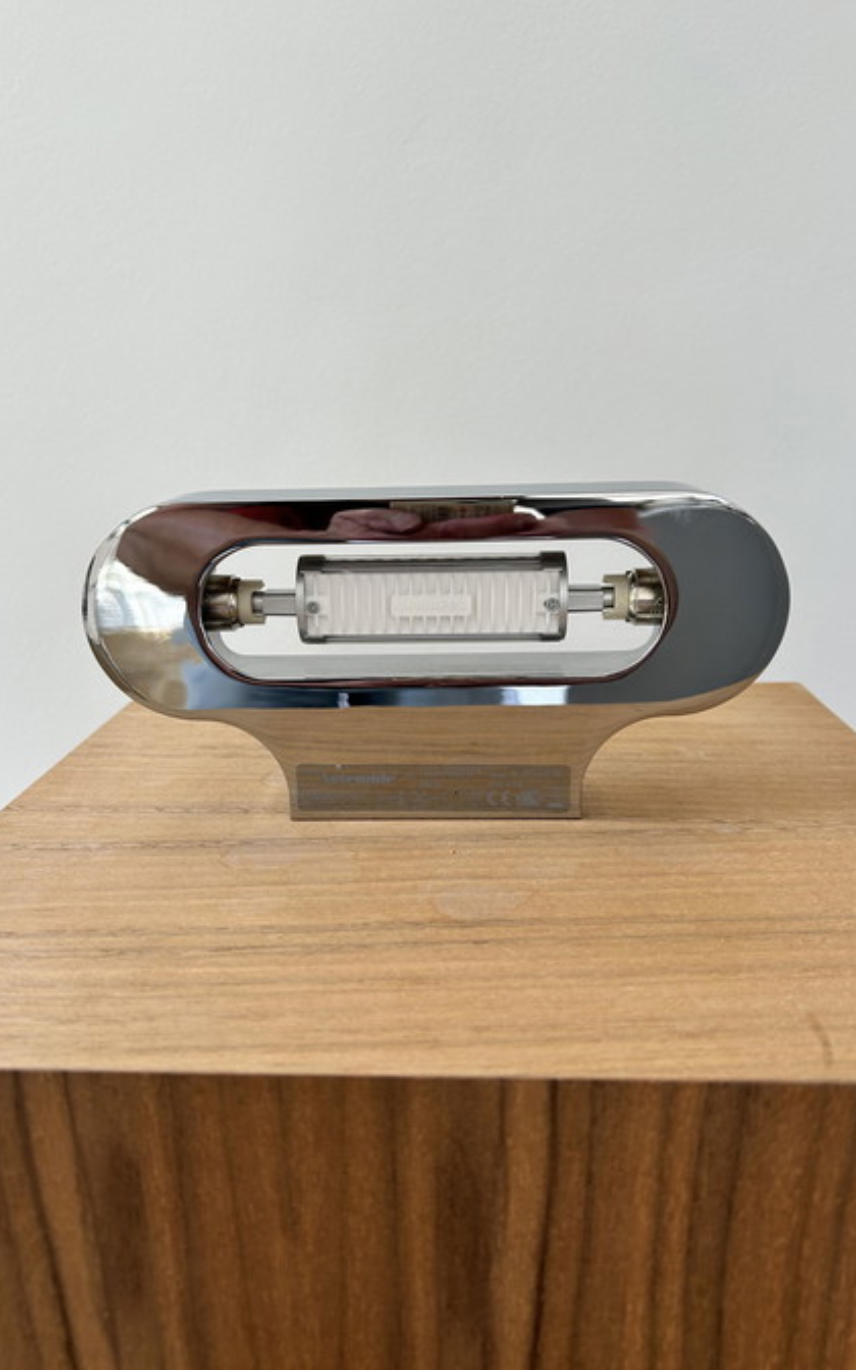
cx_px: 416
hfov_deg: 44.5
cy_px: 680
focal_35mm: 28
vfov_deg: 66.5
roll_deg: +1.9
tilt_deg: -12.5
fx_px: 1045
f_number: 1.5
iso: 64
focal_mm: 5.7
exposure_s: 1/121
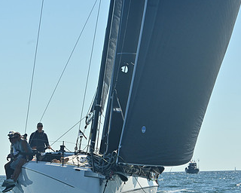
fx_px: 1641
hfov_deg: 8.4
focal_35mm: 230
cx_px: 69
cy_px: 138
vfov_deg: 6.7
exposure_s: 1/1000
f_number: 11
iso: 250
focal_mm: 135
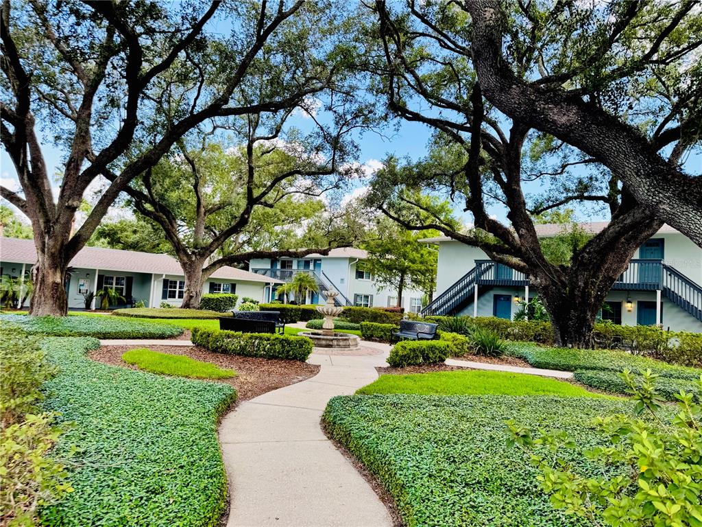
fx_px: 487
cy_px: 264
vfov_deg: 56.8
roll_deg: -2.4
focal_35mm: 24
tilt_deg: +5.8
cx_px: 351
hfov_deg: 71.6
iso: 80
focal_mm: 6.76
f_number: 1.78
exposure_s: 1/567
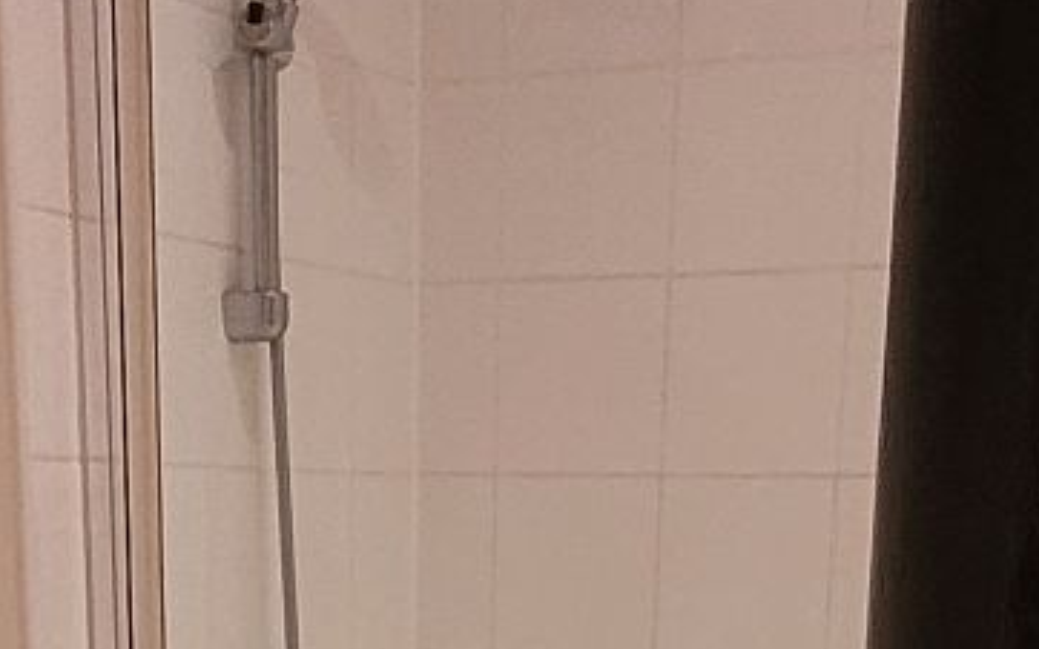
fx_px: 2208
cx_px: 431
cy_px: 1315
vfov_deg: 14.0
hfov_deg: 26.4
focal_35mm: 78
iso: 320
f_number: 2.2
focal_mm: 1.74
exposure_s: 1/50
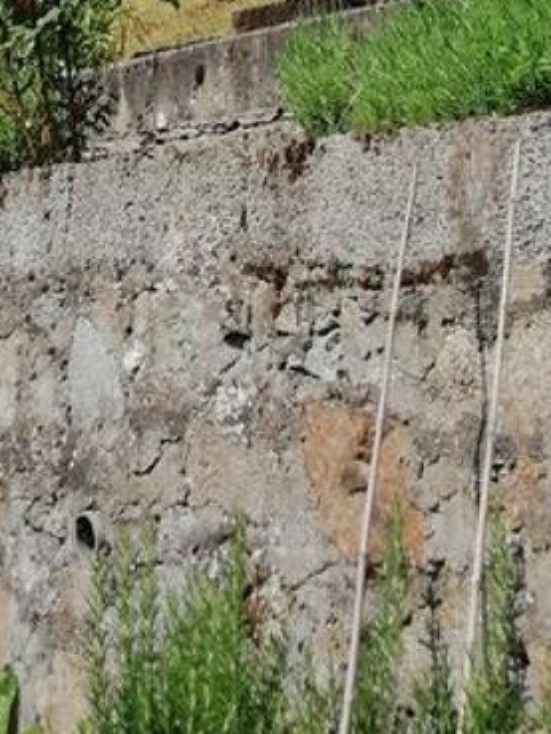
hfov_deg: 15.7
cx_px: 217
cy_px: -184
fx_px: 1994
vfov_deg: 19.4
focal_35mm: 94
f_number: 1.8
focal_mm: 3.95
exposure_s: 1/1605
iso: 50
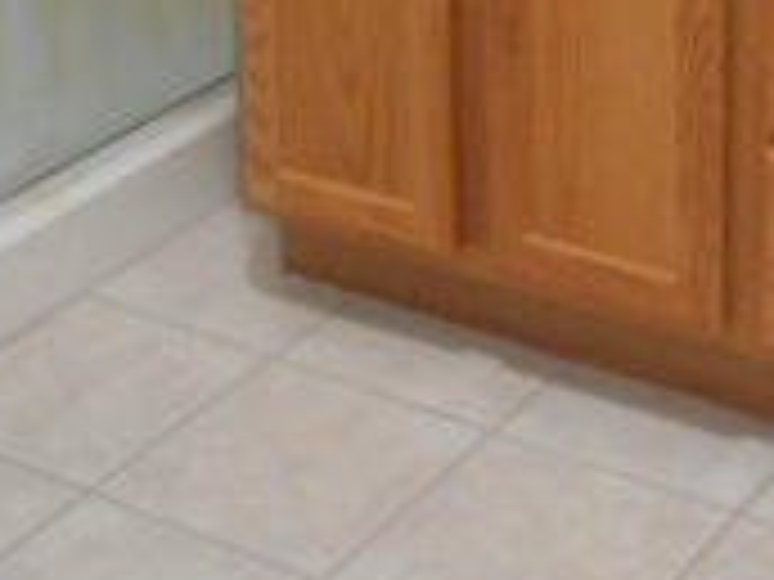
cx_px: 630
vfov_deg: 14.0
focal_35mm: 97
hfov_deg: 20.0
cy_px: -360
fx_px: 2169
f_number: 3.4
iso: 400
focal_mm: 4.7
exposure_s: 1/10
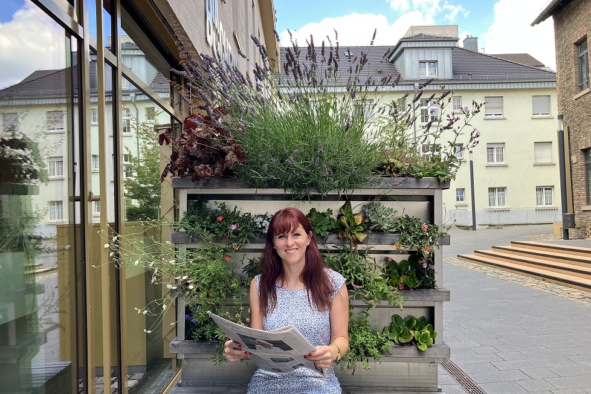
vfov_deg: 43.6
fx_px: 492
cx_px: 292
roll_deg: +1.5
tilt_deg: +2.6
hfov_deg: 61.9
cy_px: 208
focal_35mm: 30
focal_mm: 3.99
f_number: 1.8
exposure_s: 1/125
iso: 25
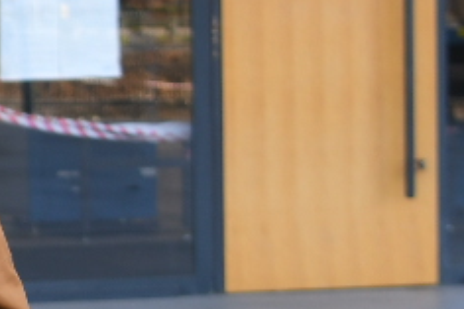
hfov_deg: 9.5
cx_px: -397
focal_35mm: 206
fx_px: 2653
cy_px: 126
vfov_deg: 6.7
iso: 400
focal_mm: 30
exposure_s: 1/320
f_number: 4
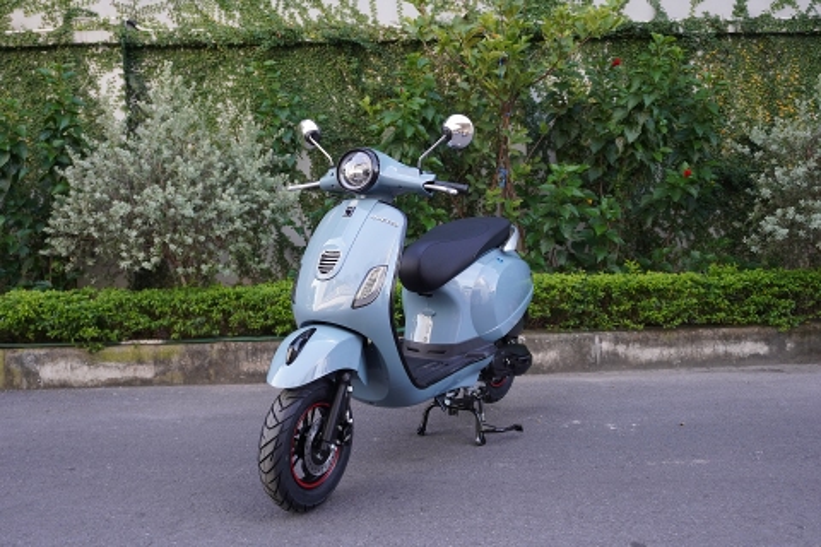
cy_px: 274
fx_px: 753
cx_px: 410
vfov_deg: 40.0
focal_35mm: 33
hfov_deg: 57.2
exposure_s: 1/160
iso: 320
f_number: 4
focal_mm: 22
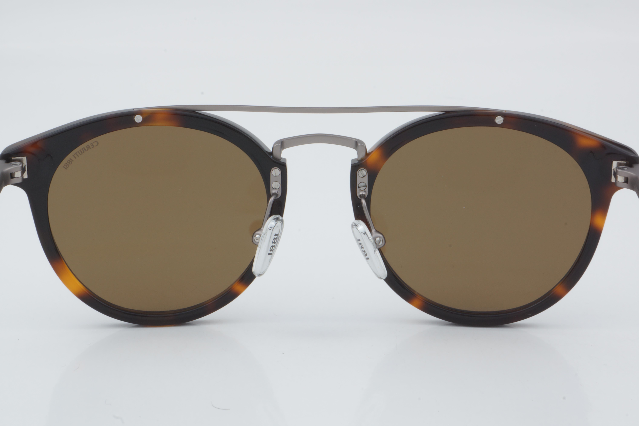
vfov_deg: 16.6
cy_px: 213
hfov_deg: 24.6
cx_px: 320
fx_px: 1464
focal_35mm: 82
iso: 100
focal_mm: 55
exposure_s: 1/3
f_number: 32
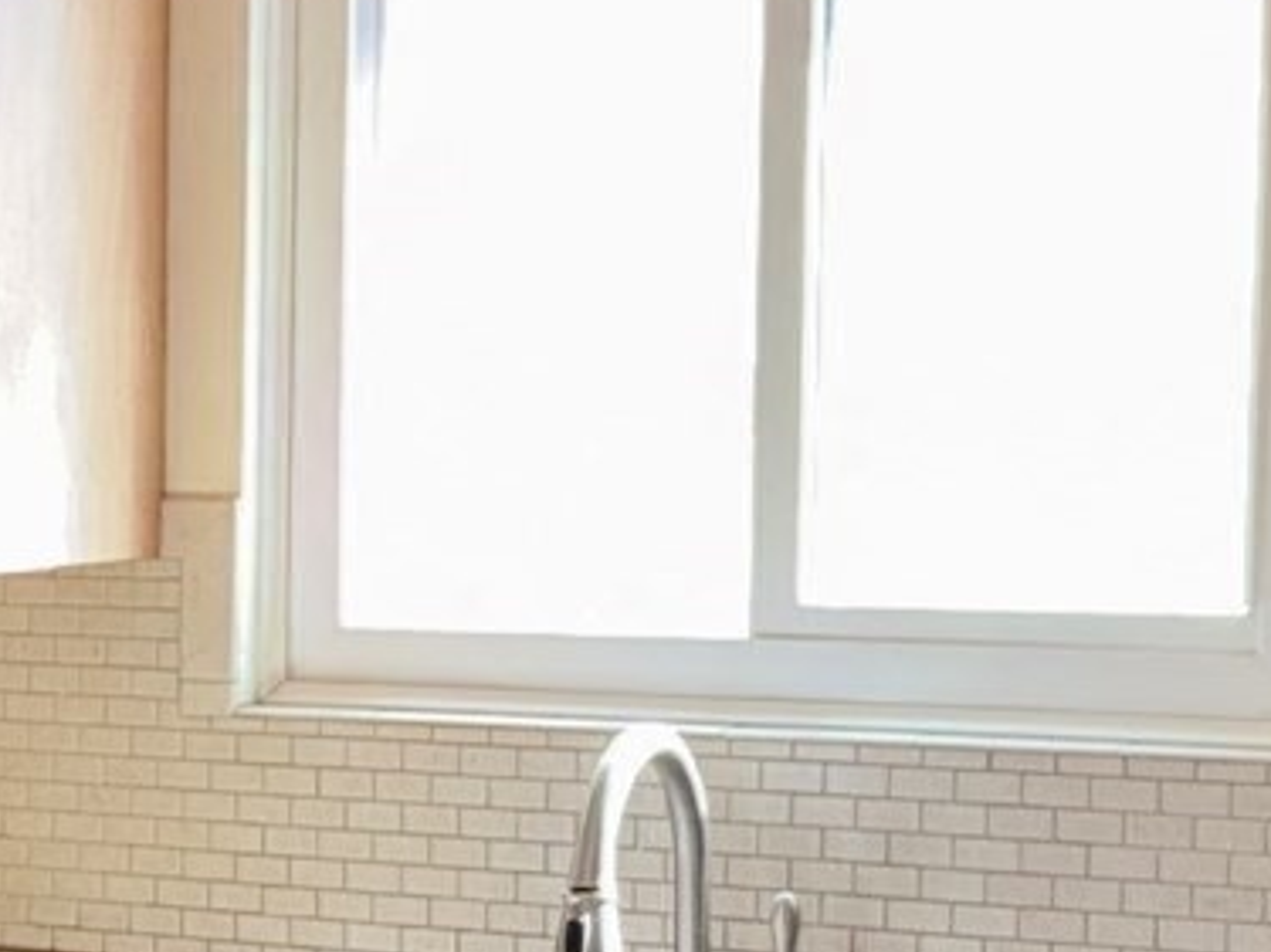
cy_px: 816
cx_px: -400
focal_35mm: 131
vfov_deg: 11.3
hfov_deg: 14.4
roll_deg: +1.0
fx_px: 4808
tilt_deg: -6.4
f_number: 1.78
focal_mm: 6.76
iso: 64
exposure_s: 1/30
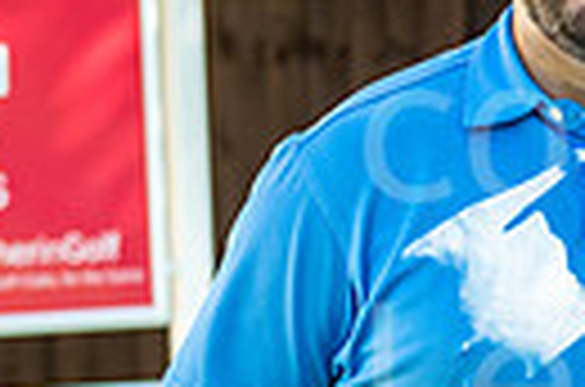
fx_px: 5560
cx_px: 1043
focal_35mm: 343
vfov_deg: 4.0
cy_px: 345
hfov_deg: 5.9
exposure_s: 1/500
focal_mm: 70
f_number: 4.5
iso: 200
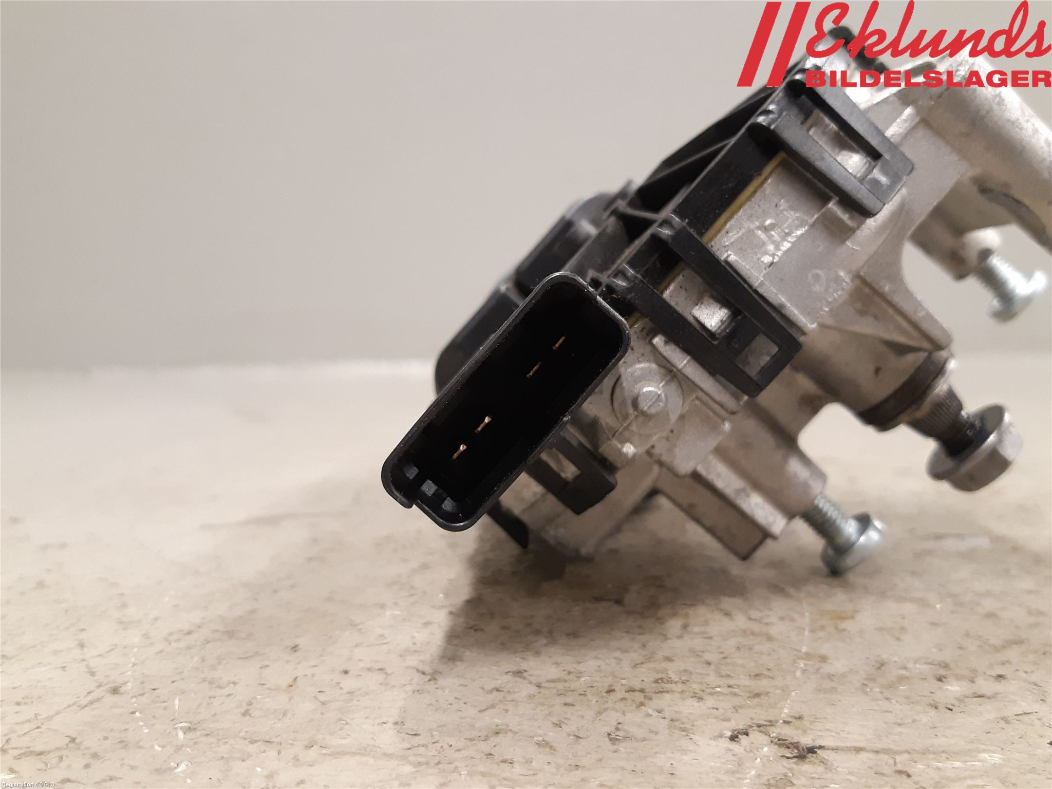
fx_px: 790
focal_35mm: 26
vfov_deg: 53.1
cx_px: 526
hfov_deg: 67.3
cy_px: 394
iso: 200
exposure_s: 1/33
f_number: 1.7
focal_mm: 3.93
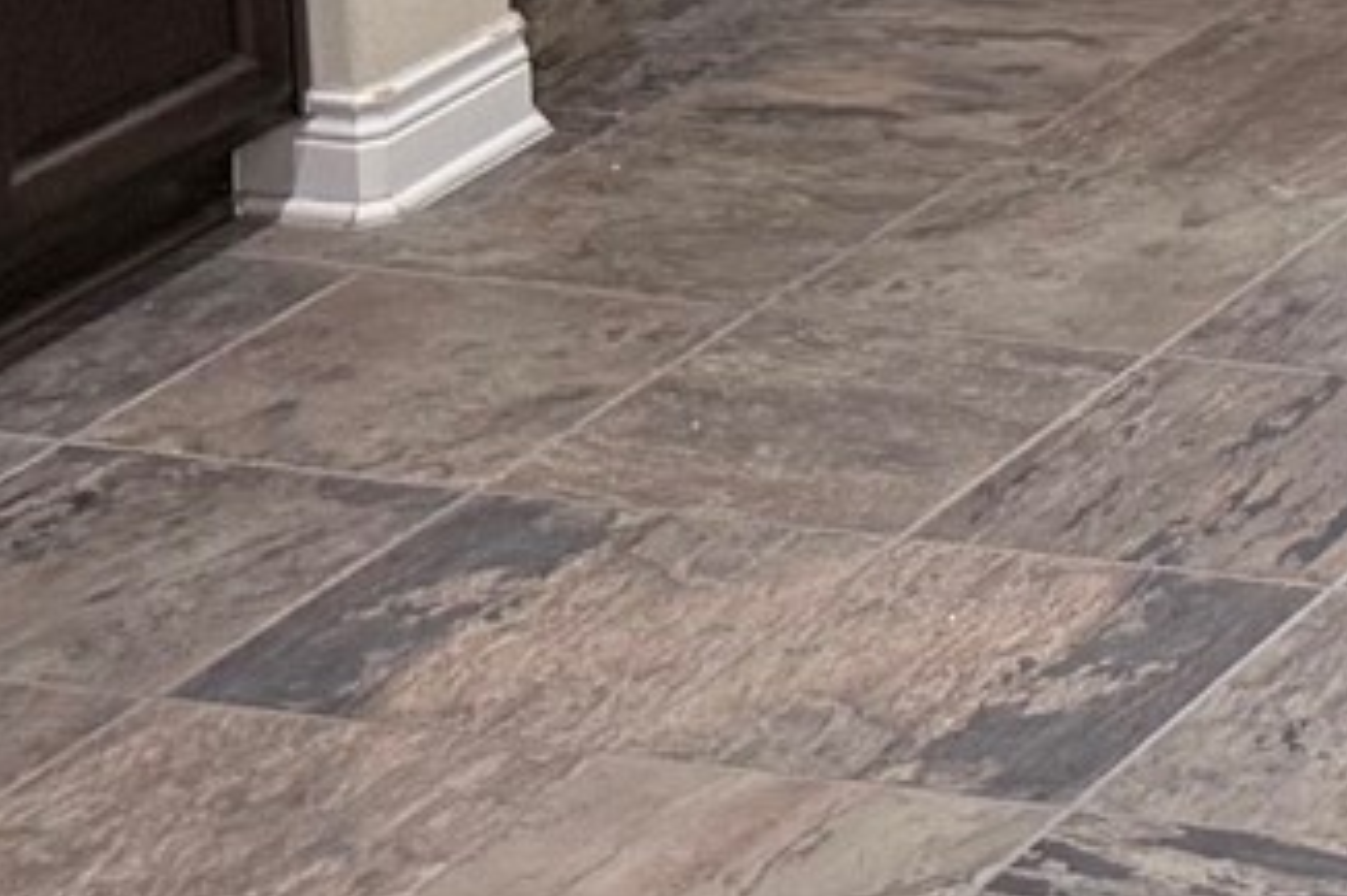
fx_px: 5871
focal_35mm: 157
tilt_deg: -11.2
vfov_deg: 8.3
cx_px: 3595
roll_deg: -2.8
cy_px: -937
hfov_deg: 10.5
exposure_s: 1/120
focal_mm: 6.76
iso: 160
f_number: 1.78
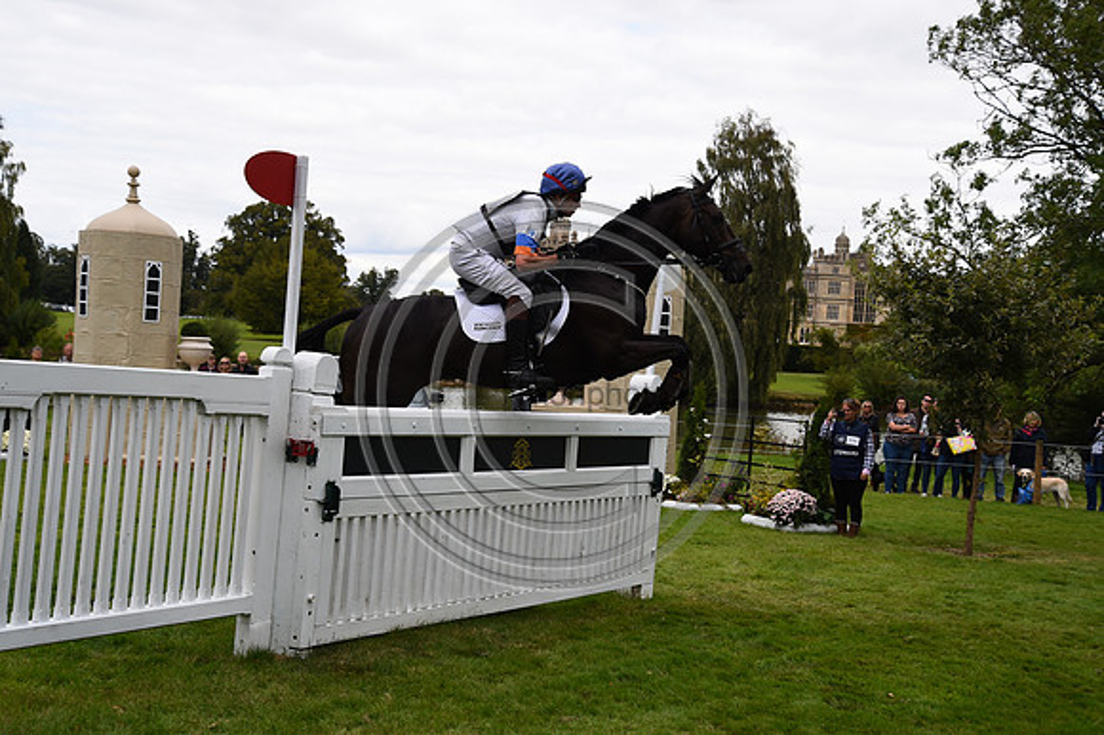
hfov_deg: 42.8
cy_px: 368
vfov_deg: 29.2
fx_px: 1410
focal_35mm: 46
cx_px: 552
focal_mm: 46
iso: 640
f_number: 5.6
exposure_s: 1/1250
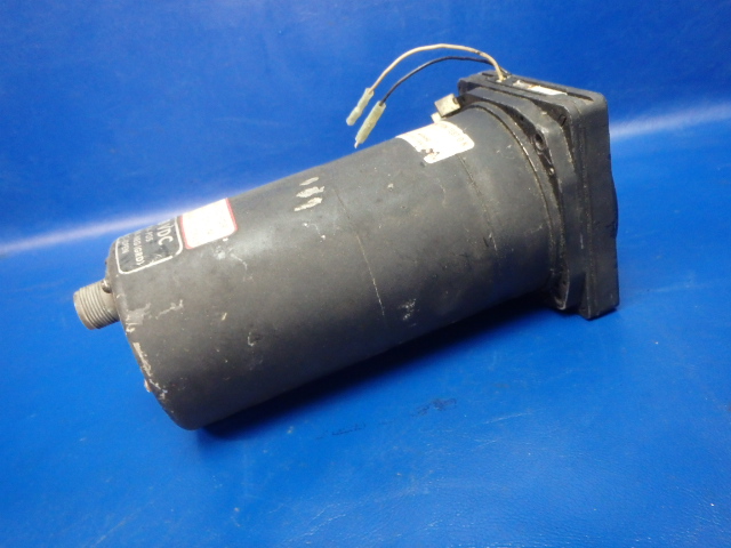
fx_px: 591
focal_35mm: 28
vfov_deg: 49.7
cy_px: 274
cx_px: 366
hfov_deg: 63.4
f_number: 3.9
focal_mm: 5
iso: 800
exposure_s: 1/25
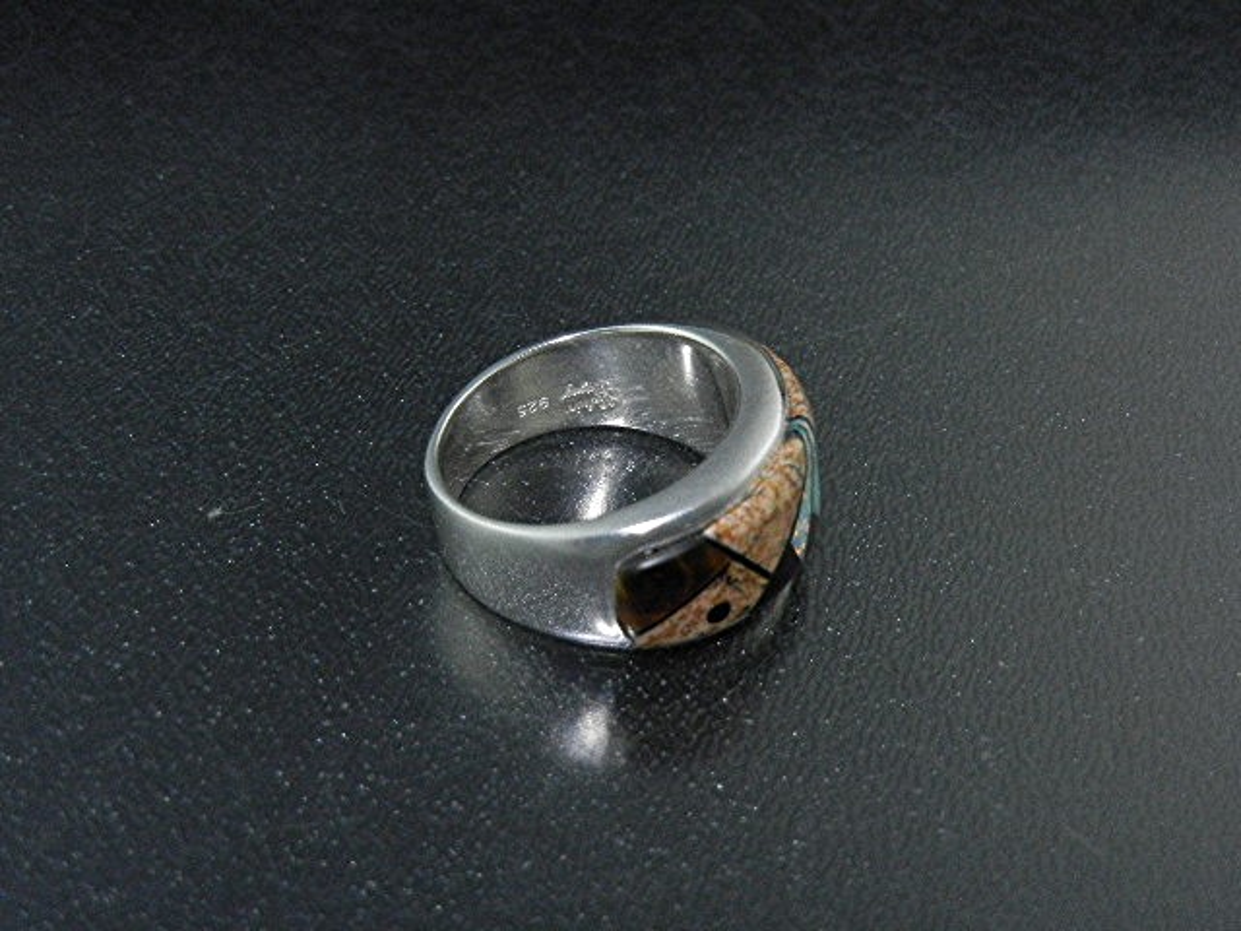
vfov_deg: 24.8
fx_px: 2115
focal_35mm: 59
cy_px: 466
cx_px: 620
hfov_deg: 32.7
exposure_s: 1/30
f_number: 8
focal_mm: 10.6
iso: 800
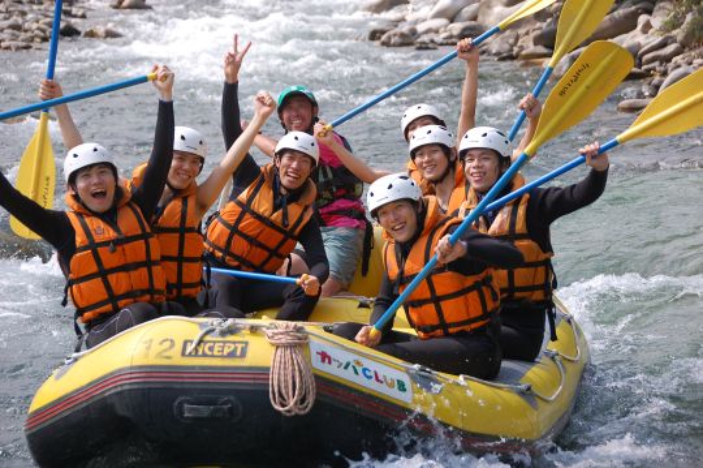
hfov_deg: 17.1
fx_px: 2341
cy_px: 234
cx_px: 352
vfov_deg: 11.4
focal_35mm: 120
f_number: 5.3
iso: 360
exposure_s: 1/1000
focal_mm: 80
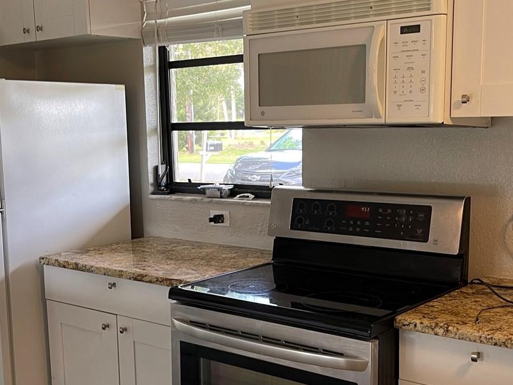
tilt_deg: -9.2
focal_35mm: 50
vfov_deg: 28.9
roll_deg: +1.4
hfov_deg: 38.2
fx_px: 741
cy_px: 253
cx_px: 239
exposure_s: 1/60
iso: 80
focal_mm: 5.1
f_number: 1.6
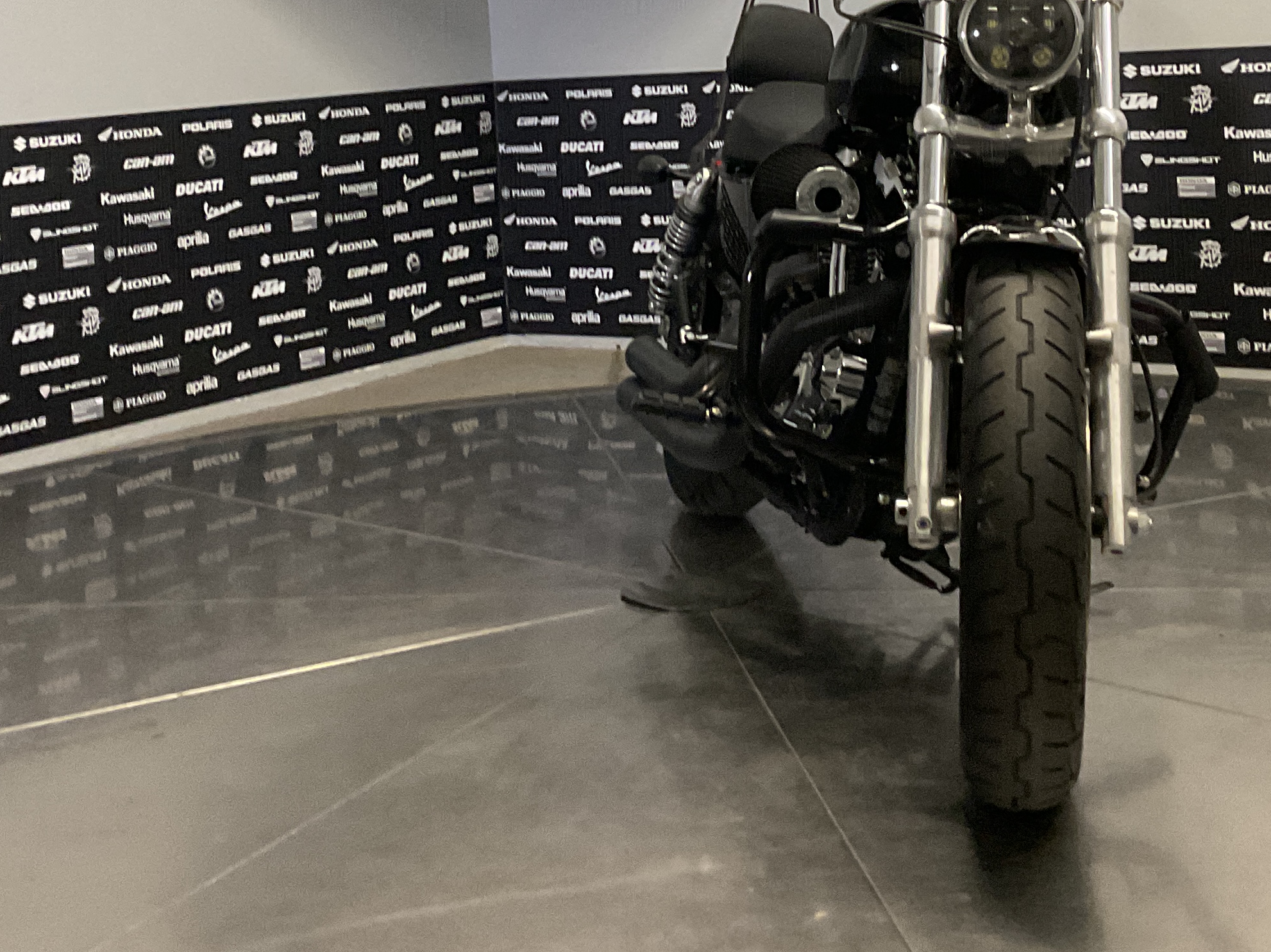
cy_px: 51
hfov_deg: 32.7
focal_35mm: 59
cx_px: 640
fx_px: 2166
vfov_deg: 24.0
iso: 200
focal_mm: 3
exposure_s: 1/60
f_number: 1.8
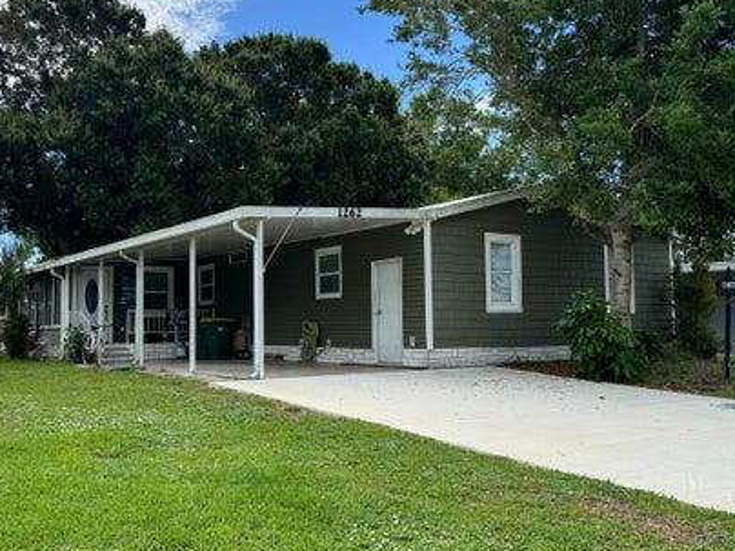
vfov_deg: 37.7
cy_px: 267
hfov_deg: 48.9
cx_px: 329
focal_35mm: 38
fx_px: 807
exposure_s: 1/3413
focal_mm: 6.76
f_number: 1.78
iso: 80
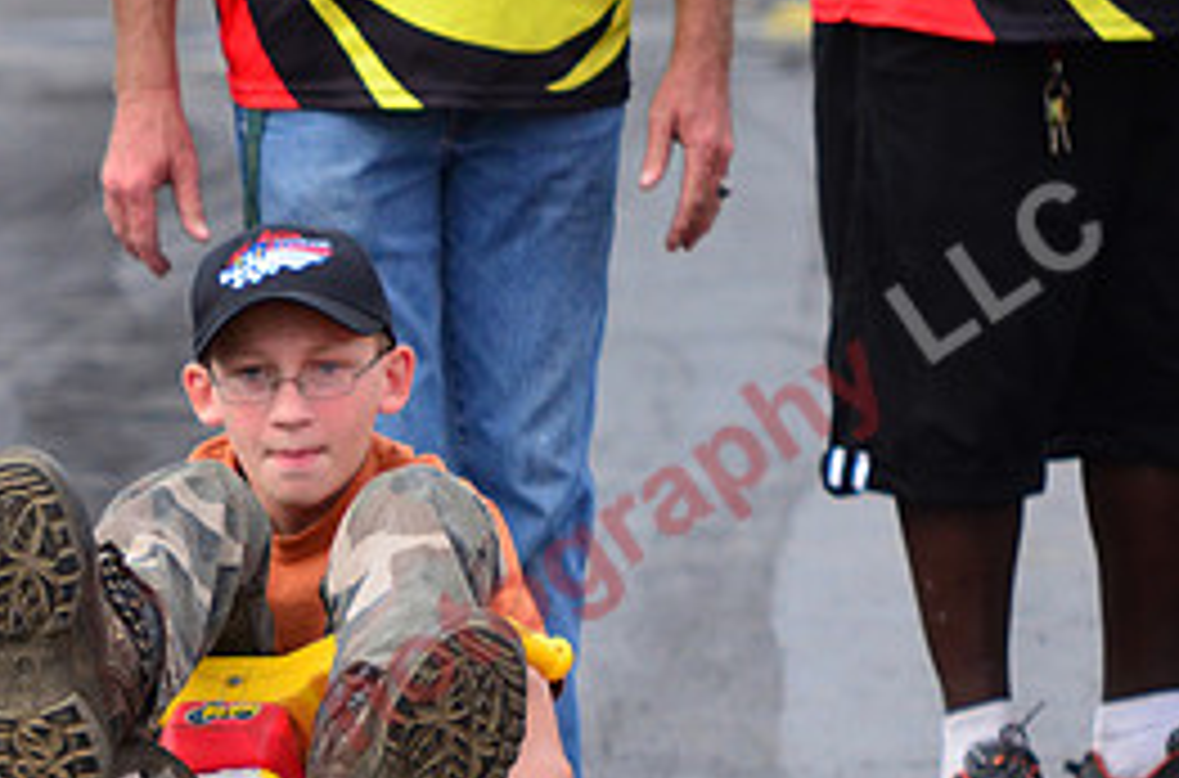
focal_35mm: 665
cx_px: 328
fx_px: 21713
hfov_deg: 3.1
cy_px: 756
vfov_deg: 2.1
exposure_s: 1/1000
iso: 1000
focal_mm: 200
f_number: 5.6
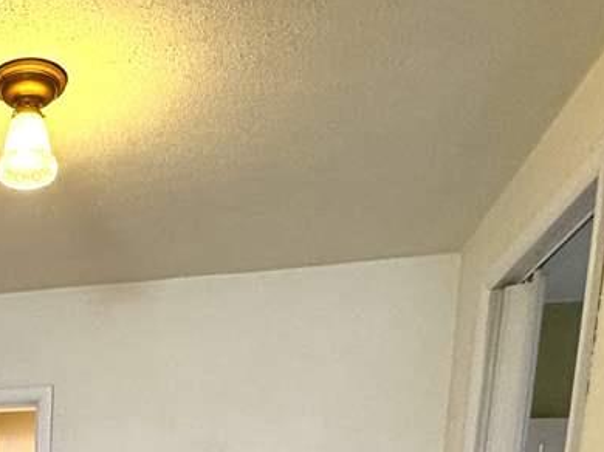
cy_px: 664
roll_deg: +0.0
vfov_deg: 24.8
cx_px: -33
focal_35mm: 46
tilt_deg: -9.3
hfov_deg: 36.1
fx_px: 802
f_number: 2.2
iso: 250
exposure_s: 1/120
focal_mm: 2.22
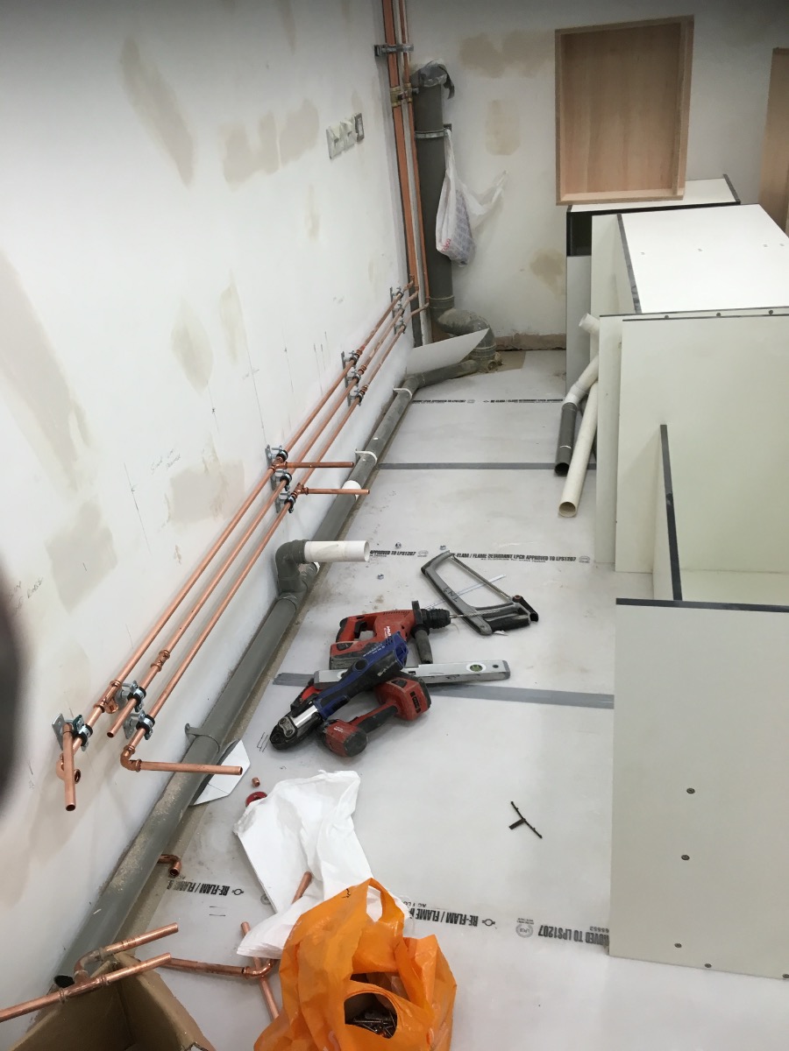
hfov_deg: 48.2
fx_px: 881
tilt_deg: -27.6
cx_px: 394
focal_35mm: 29
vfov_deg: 61.7
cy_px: 526
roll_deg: +7.4
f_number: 2.2
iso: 32
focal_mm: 4.15
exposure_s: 1/33
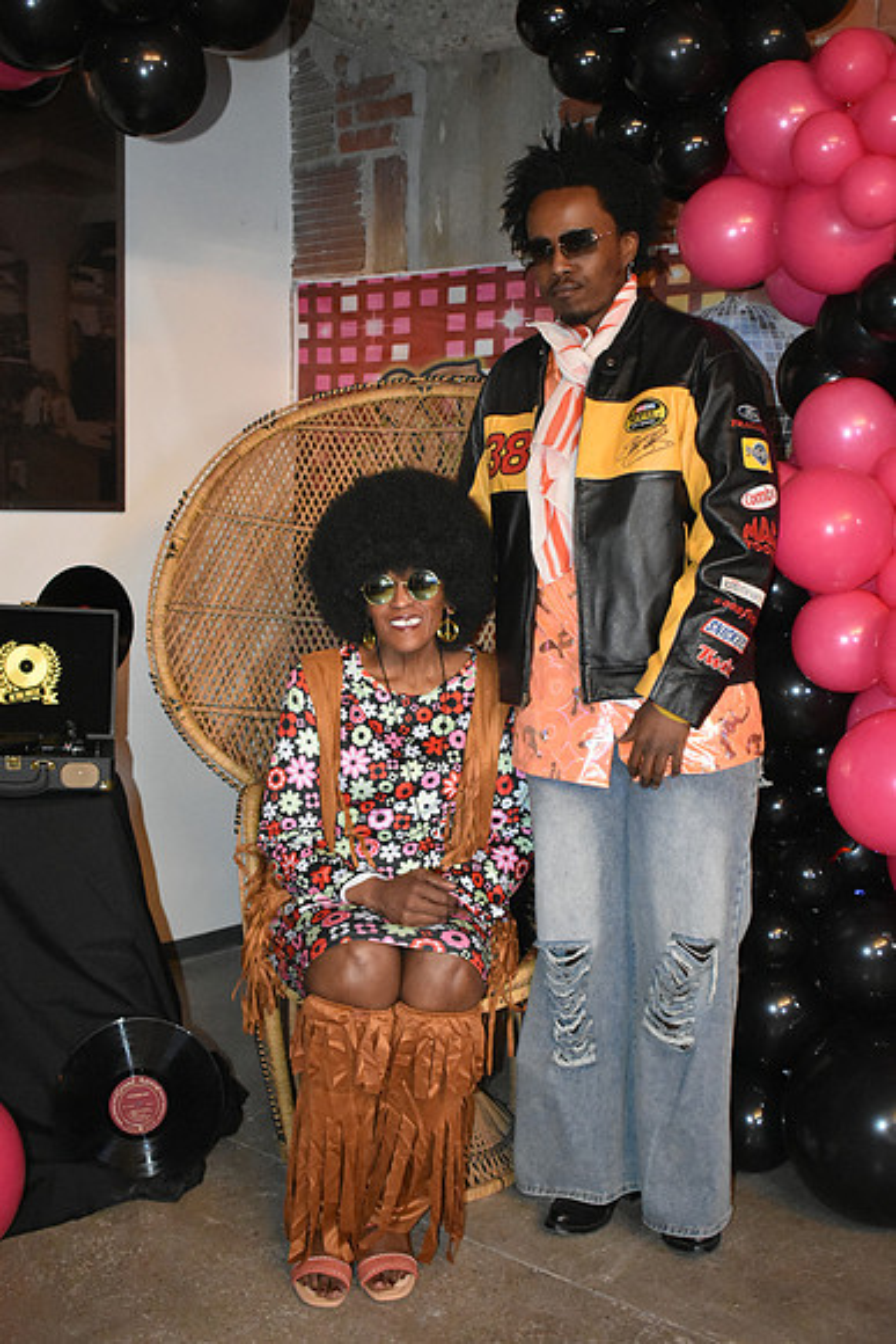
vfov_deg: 47.9
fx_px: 1511
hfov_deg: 33.0
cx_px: 448
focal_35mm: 40
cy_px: 672
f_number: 4
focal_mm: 27
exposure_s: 1/60
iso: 5600
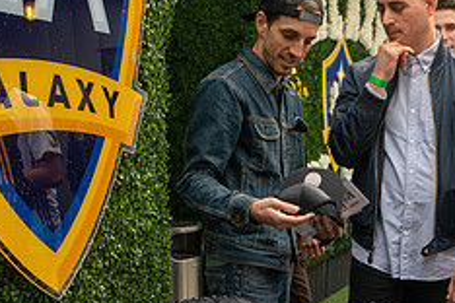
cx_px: 303
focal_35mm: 67
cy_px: 300
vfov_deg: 19.7
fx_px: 847
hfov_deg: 29.9
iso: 500
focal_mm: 27
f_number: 6.3
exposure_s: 1/160
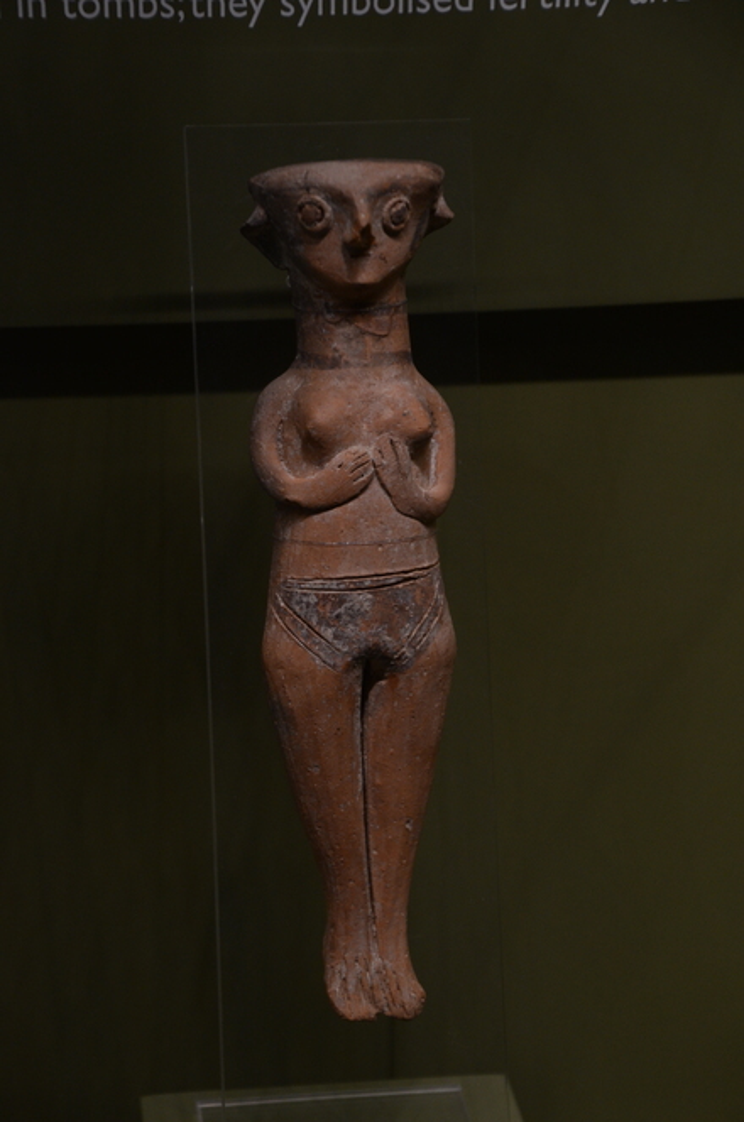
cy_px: 561
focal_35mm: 105
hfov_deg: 13.0
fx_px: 3268
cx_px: 372
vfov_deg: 19.5
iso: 1000
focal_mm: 70
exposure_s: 1/100
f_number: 5.3
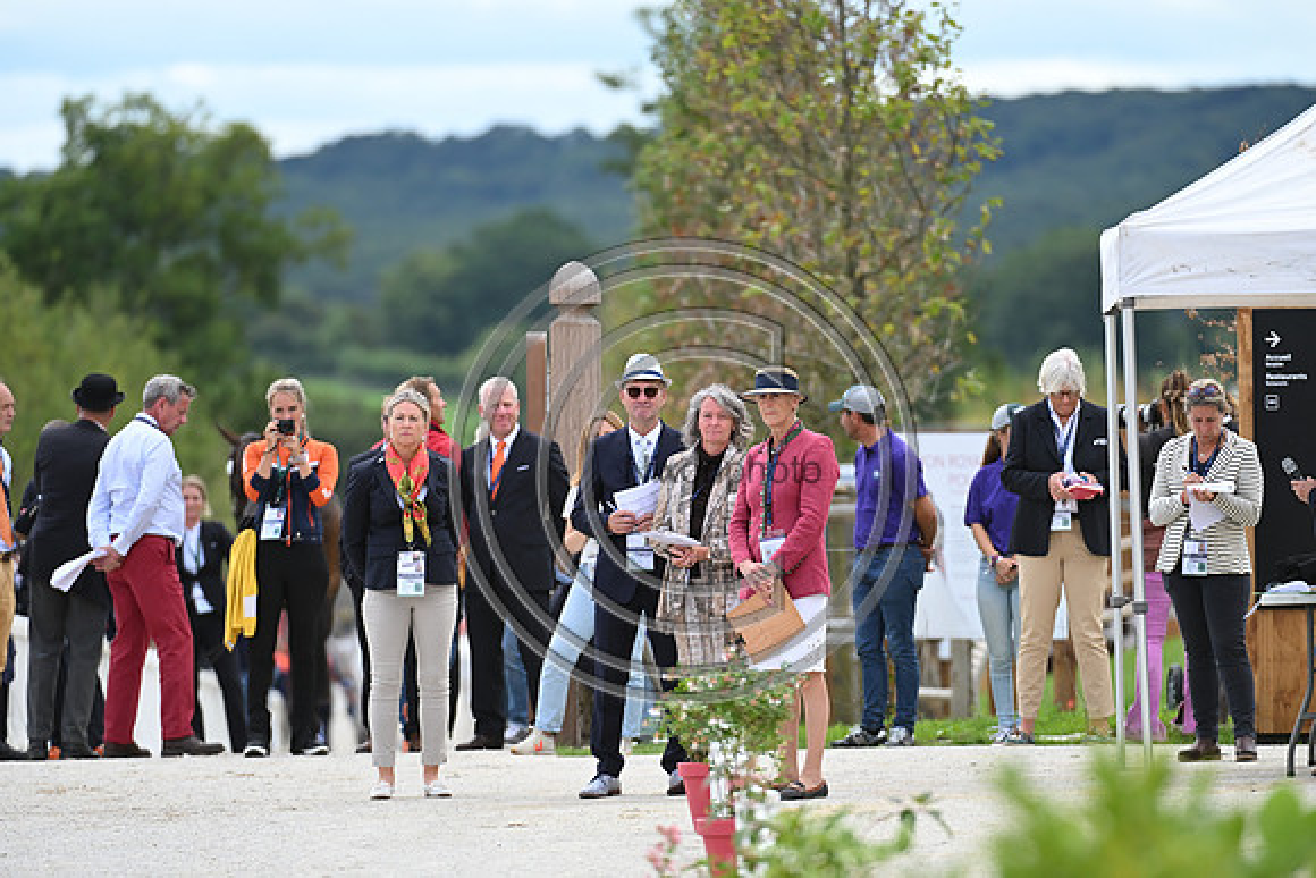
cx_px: 658
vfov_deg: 3.4
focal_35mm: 400
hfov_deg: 5.2
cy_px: 439
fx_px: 14625
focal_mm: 400
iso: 800
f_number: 5.6
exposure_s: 1/1600
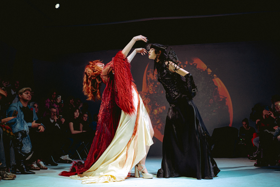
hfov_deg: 61.9
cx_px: 147
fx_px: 233
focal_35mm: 30
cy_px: 92
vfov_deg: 43.6
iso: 1000
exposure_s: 1/160
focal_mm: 28
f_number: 2.8
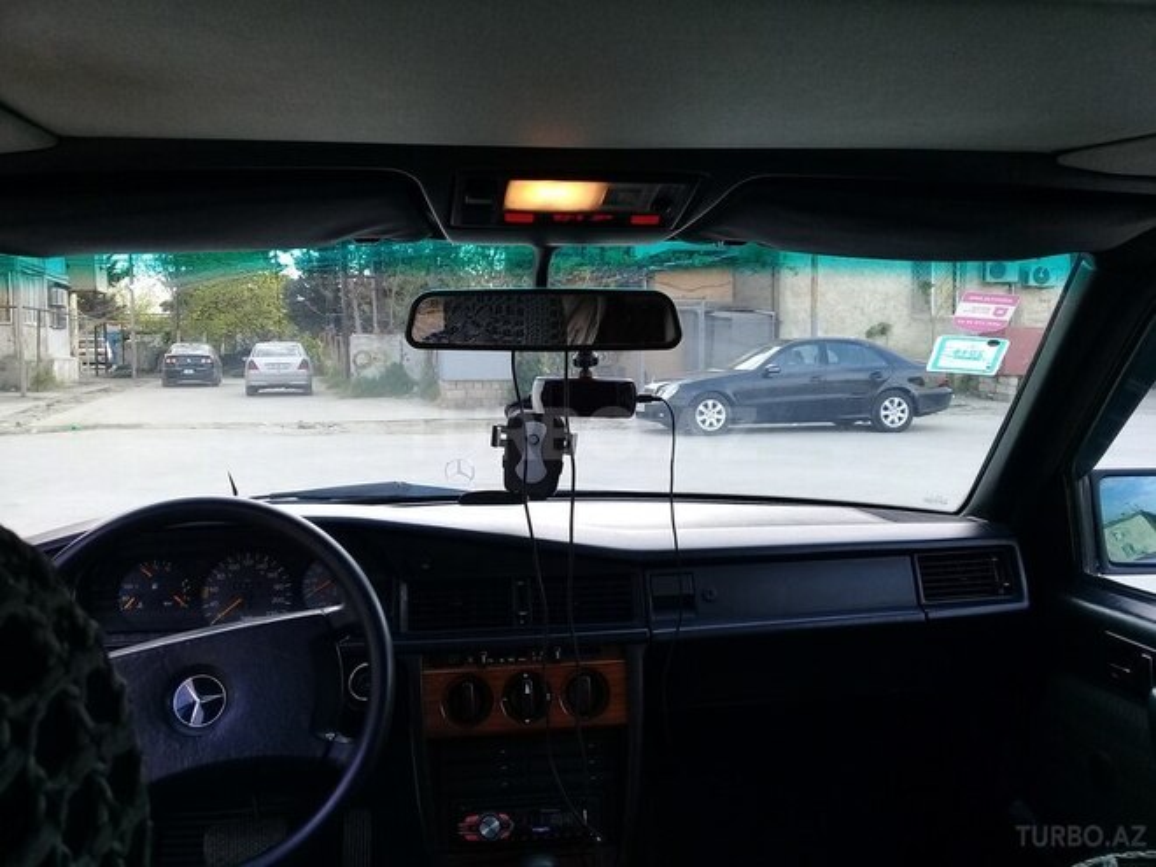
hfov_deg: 58.4
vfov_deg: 45.4
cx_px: 578
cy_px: 434
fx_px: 1035
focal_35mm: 31
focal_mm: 3.3
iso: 50
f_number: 2.2
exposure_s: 1/107
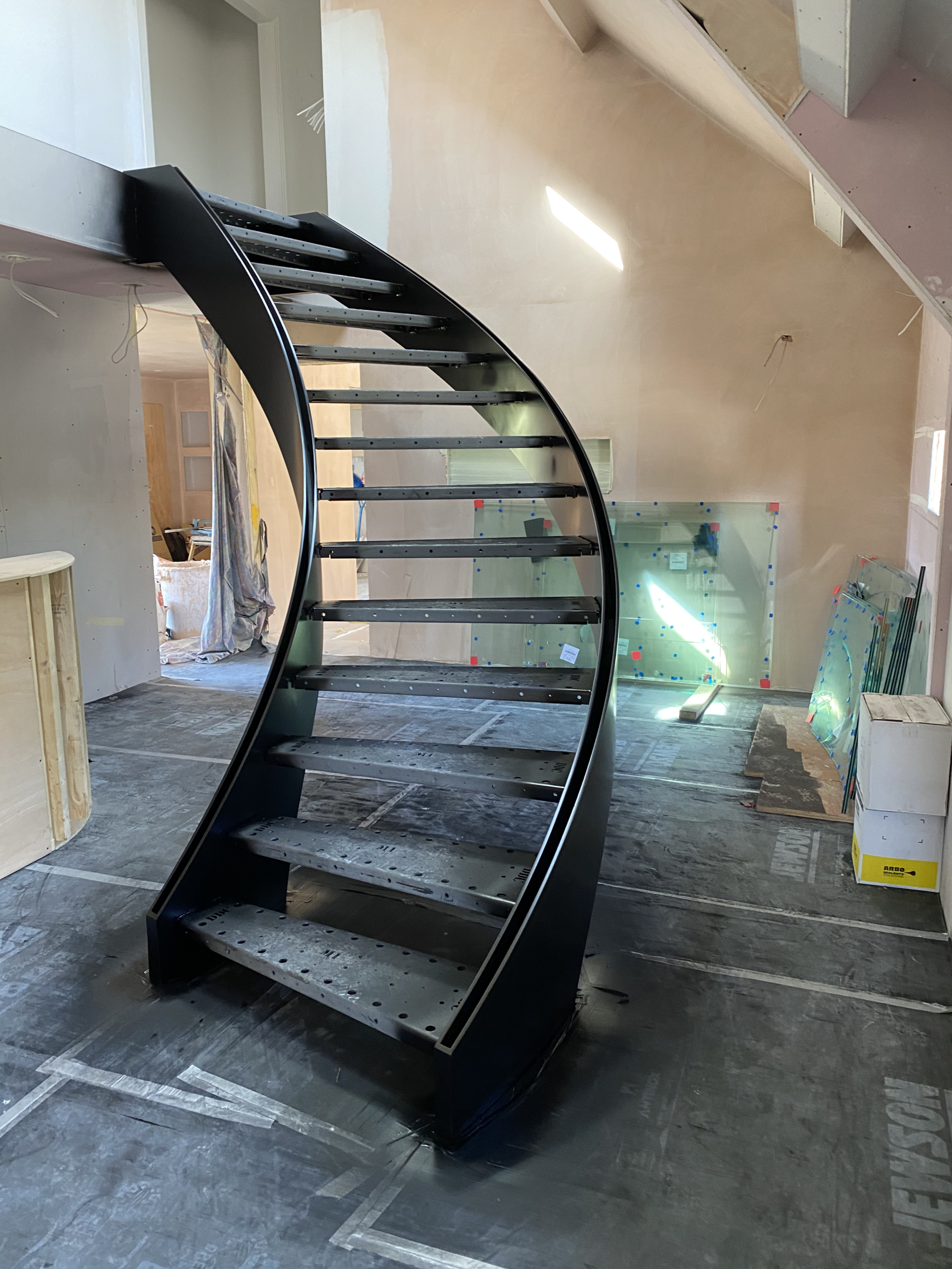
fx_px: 953
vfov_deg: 67.3
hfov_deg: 53.1
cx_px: 476
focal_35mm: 26
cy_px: 634
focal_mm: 4.25
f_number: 1.8
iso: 200
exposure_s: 1/60
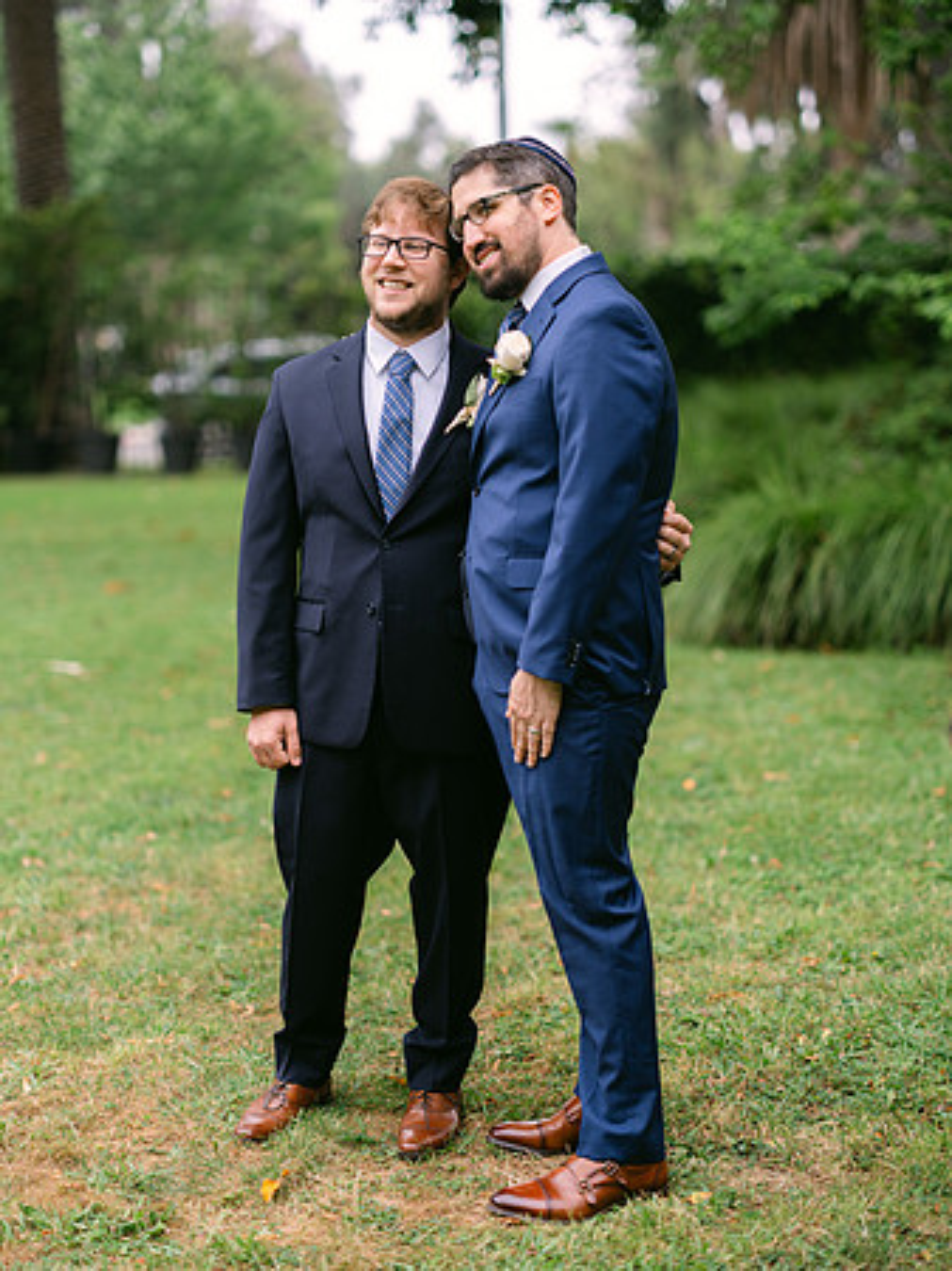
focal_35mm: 63
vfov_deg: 30.7
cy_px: 636
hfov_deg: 23.3
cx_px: 476
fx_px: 2312
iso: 160
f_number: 1.7
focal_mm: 80
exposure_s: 1/1400
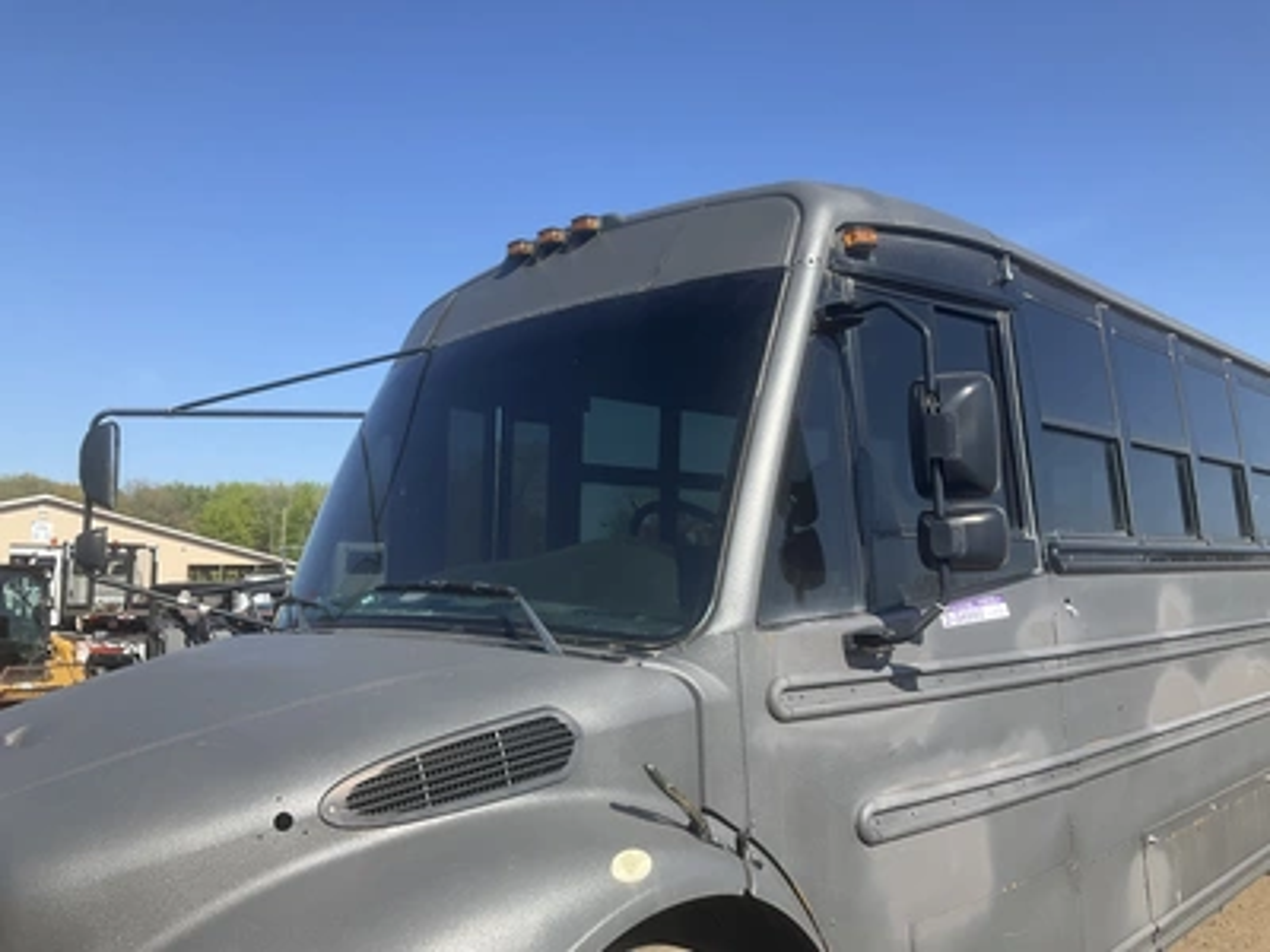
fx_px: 1064
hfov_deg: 61.7
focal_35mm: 29
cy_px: 476
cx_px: 635
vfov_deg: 48.2
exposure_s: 1/1144
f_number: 1.8
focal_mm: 3
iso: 25
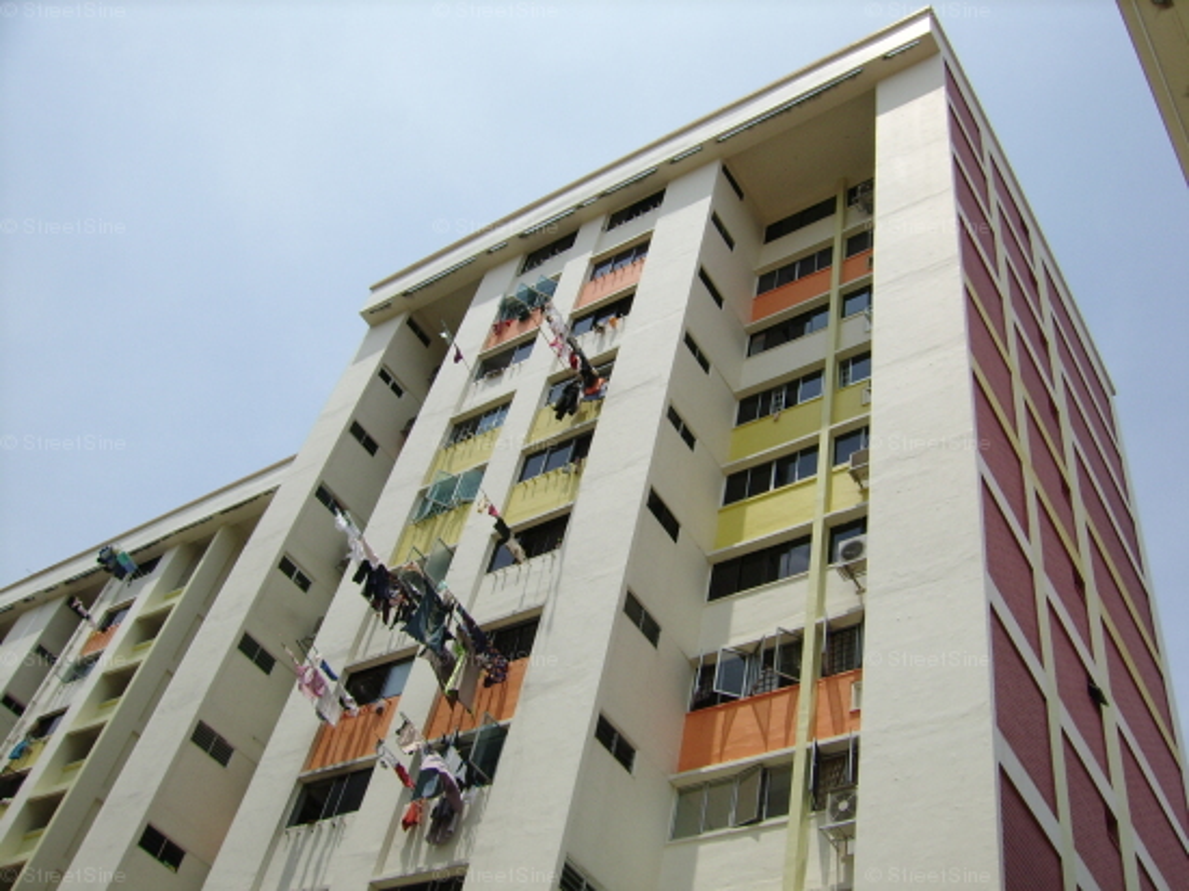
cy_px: 446
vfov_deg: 40.7
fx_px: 1202
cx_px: 594
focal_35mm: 35
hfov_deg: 52.6
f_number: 5.8
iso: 50
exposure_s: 1/917
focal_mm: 5.95
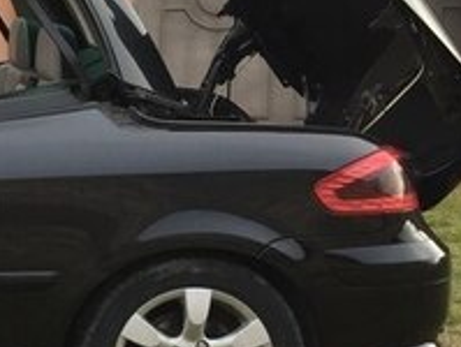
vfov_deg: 15.5
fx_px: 1281
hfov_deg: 18.0
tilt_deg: -8.9
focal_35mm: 96
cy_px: 175
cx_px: -246
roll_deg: -0.3
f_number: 2.2
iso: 32
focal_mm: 4.15
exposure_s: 1/260
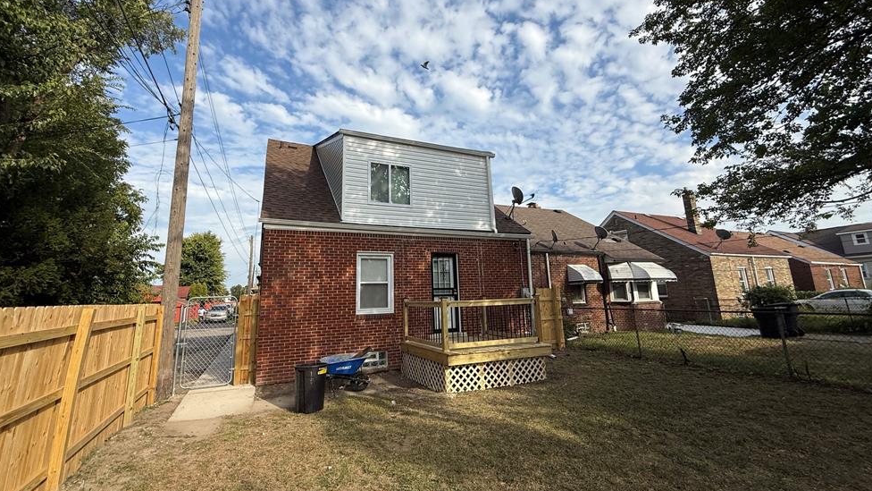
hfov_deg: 99.3
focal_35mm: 16
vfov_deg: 66.9
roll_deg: +2.0
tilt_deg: +13.6
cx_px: 424
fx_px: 370
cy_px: 218
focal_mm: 2.22
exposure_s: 1/1698
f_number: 2.2
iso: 50
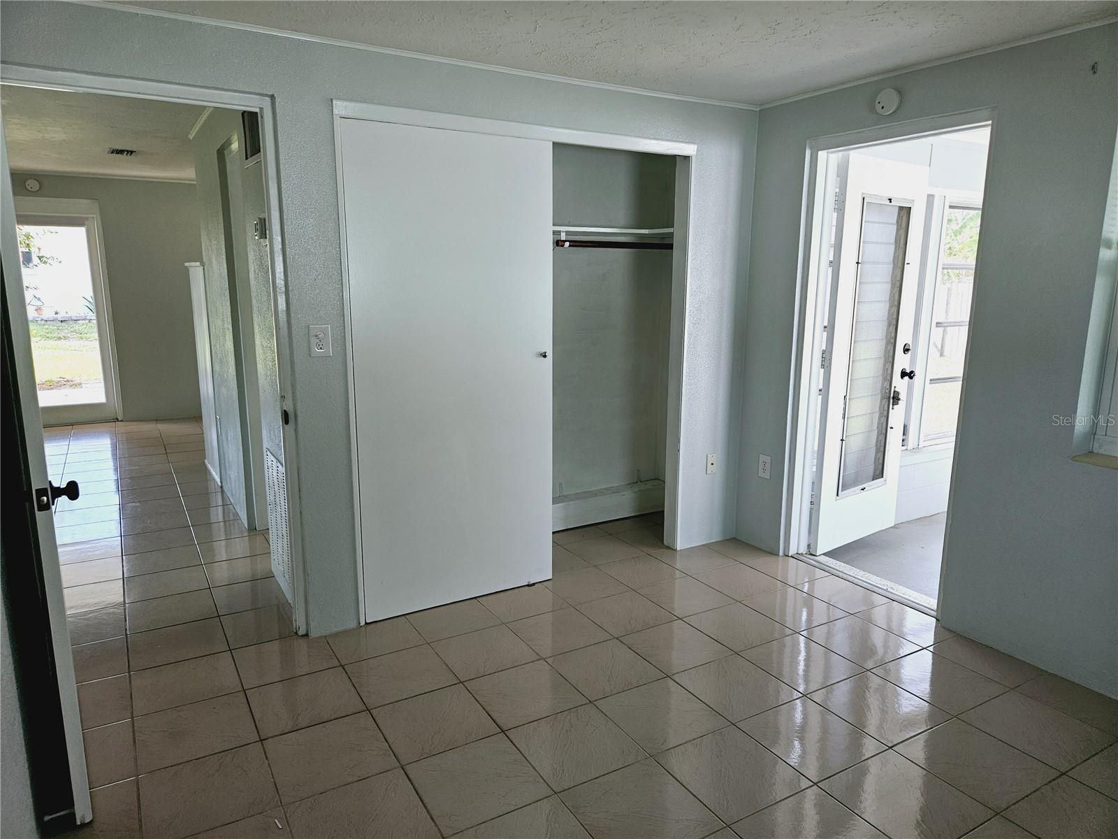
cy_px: 420
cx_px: 559
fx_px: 743
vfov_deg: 58.9
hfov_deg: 73.9
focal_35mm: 23
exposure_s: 1/207
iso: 50
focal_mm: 5.4
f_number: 1.8
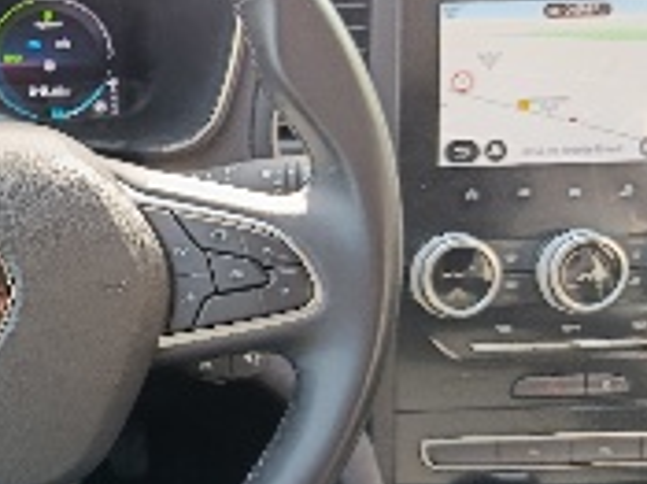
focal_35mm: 57
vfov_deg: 25.6
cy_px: 233
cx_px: -85
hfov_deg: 29.9
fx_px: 1065
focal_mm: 5.24
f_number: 1.7
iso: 221
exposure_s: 1/100
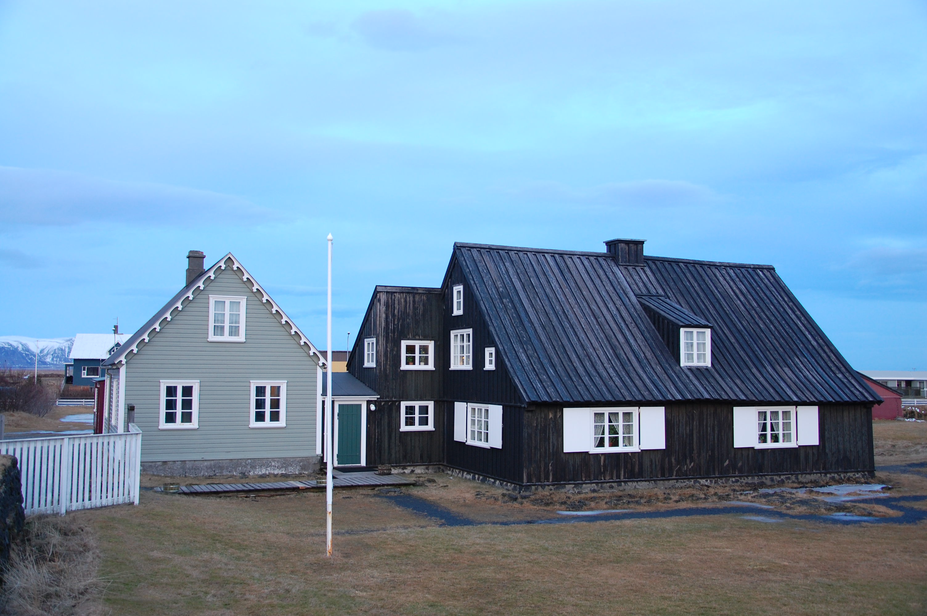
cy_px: 308
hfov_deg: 53.2
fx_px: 926
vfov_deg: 36.8
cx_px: 464
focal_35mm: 36
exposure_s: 1/30
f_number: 4
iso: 400
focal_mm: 24
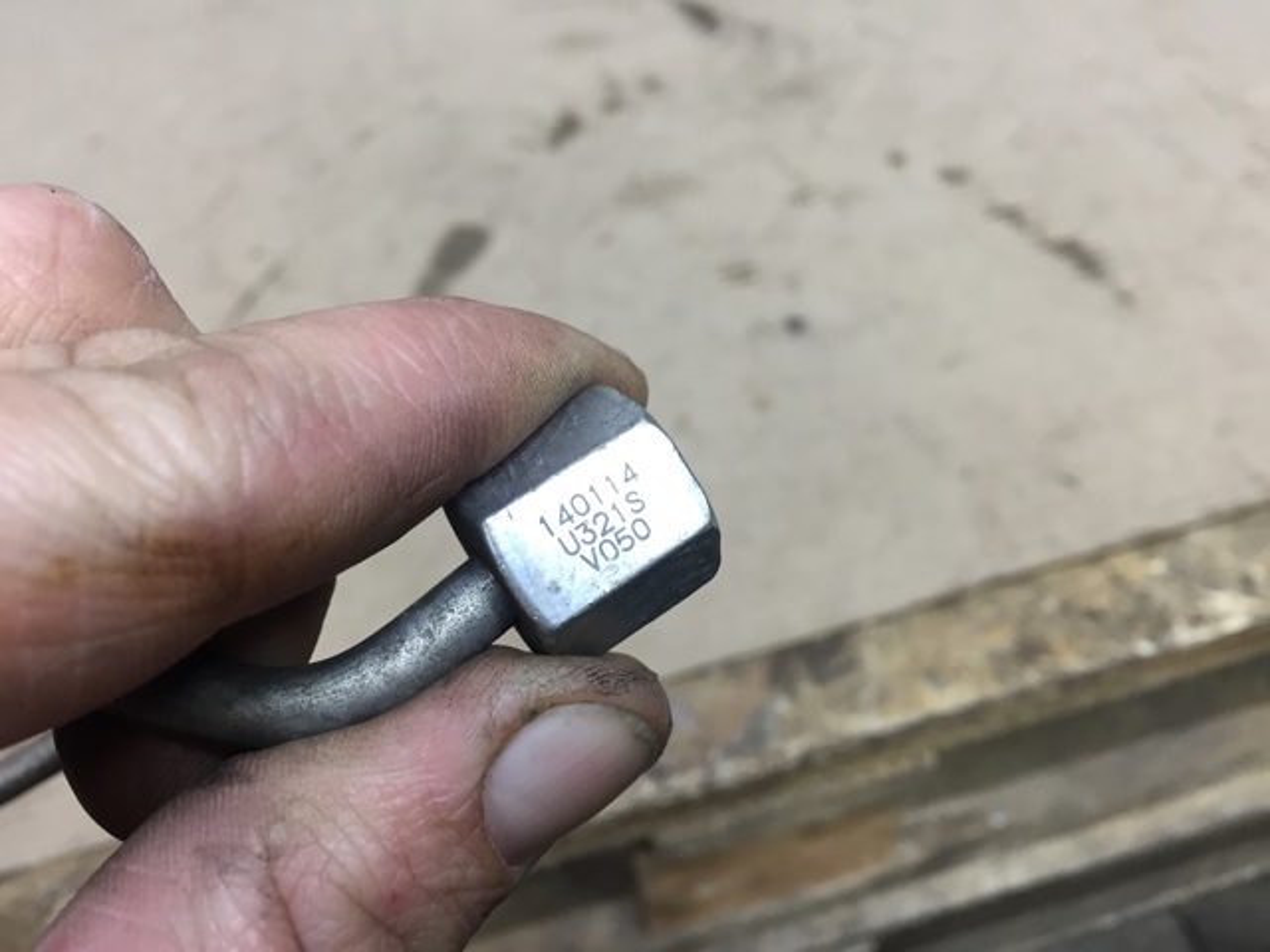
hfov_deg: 61.7
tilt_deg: -48.5
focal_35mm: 29
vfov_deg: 48.2
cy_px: 476
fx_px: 1064
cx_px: 635
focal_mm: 4.15
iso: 80
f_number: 2.2
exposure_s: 1/33
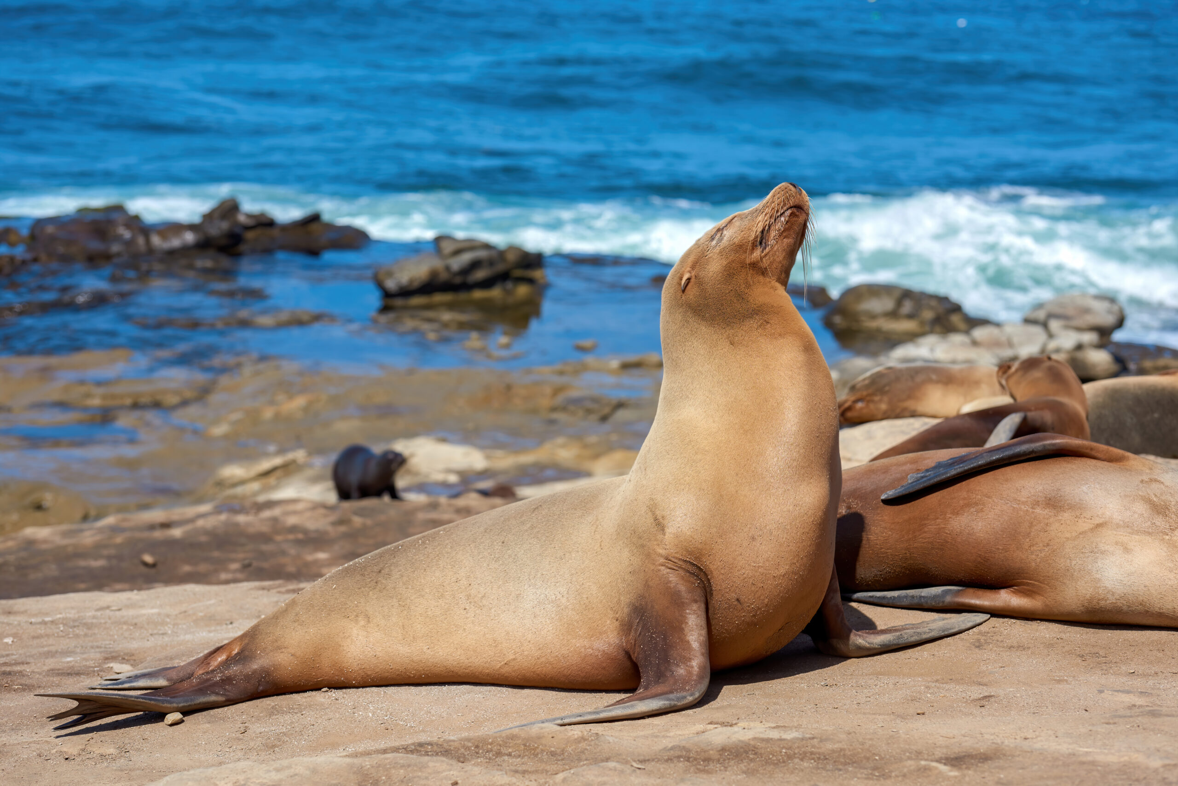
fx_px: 2946
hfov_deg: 22.6
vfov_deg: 15.2
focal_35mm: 90
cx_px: 589
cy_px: 393
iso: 100
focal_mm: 90
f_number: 7.1
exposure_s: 1/640
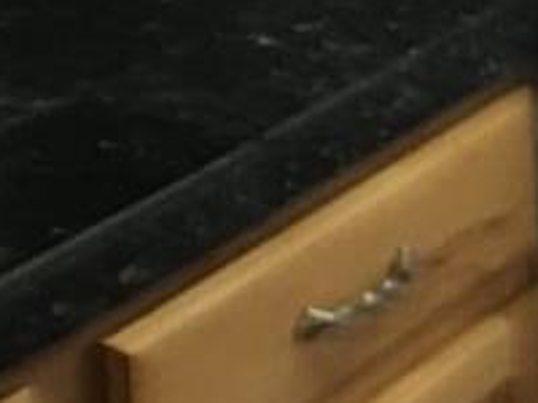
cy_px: -650
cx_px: 1189
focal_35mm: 217
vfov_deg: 6.4
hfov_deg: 8.5
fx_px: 3373
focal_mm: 4.15
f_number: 2.2
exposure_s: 1/15
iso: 50
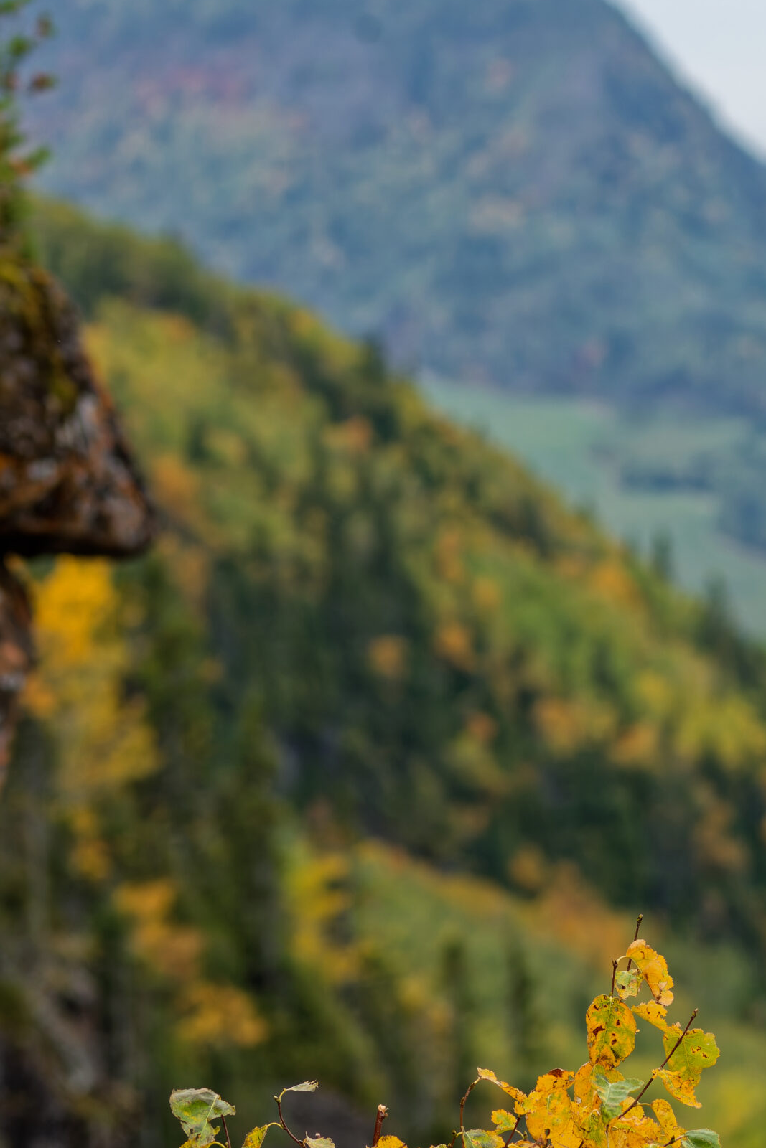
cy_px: 638
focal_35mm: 360
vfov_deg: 5.7
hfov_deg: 3.8
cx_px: 595
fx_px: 11487
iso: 720
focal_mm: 150
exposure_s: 1/1000
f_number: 8
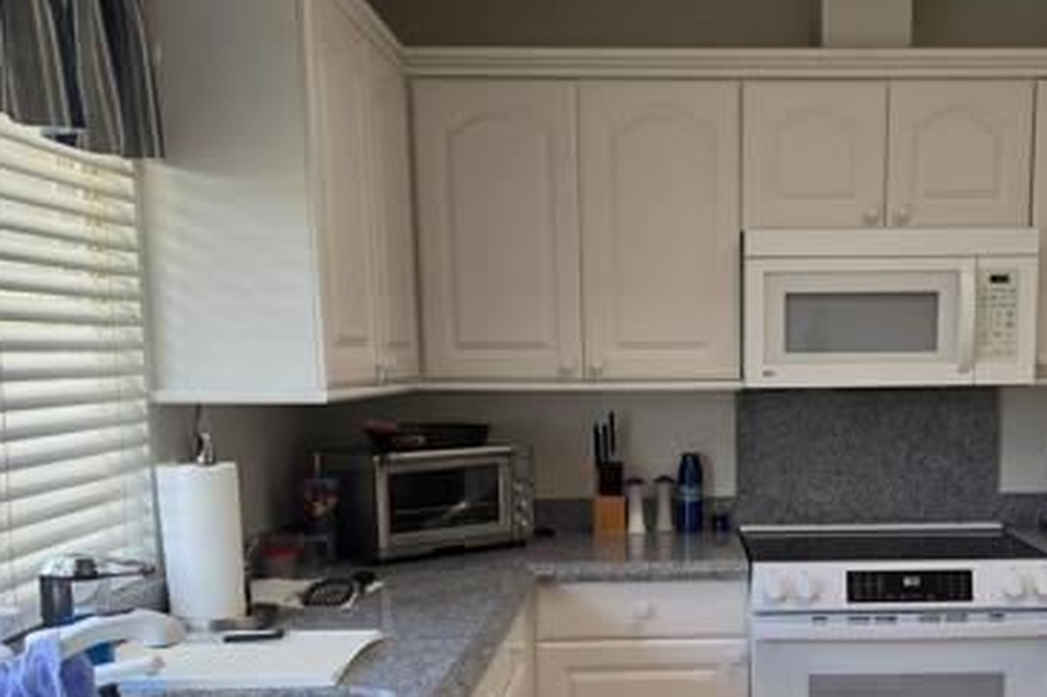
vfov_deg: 31.1
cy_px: 548
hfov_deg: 45.5
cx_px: 717
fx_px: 1221
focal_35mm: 42
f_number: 1.4
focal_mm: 6.5
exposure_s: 1/182
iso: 125
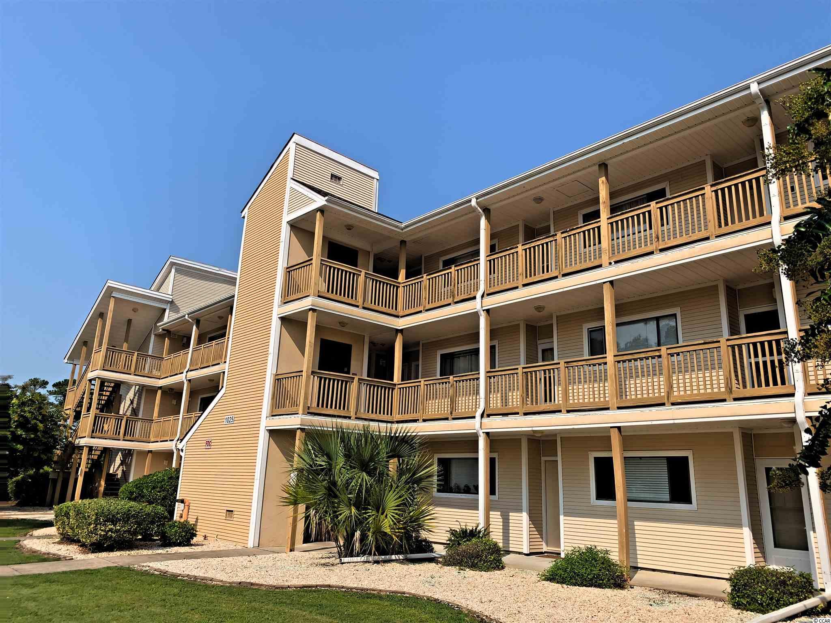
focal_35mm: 26
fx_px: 624
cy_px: 312
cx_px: 416
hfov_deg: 67.3
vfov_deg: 53.1
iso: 25
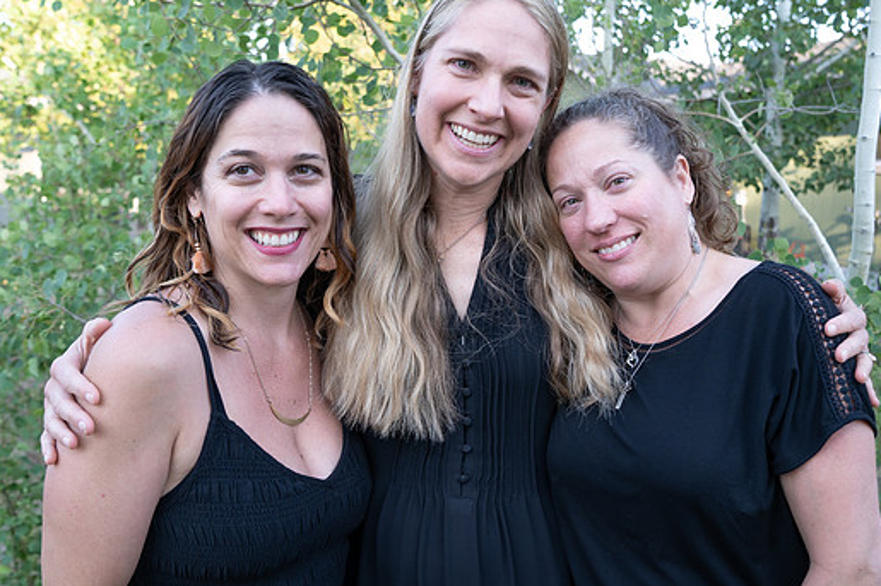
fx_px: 807
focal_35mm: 33
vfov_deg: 39.9
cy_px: 272
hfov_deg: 57.0
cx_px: 505
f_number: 4
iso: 320
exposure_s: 1/160
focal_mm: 25
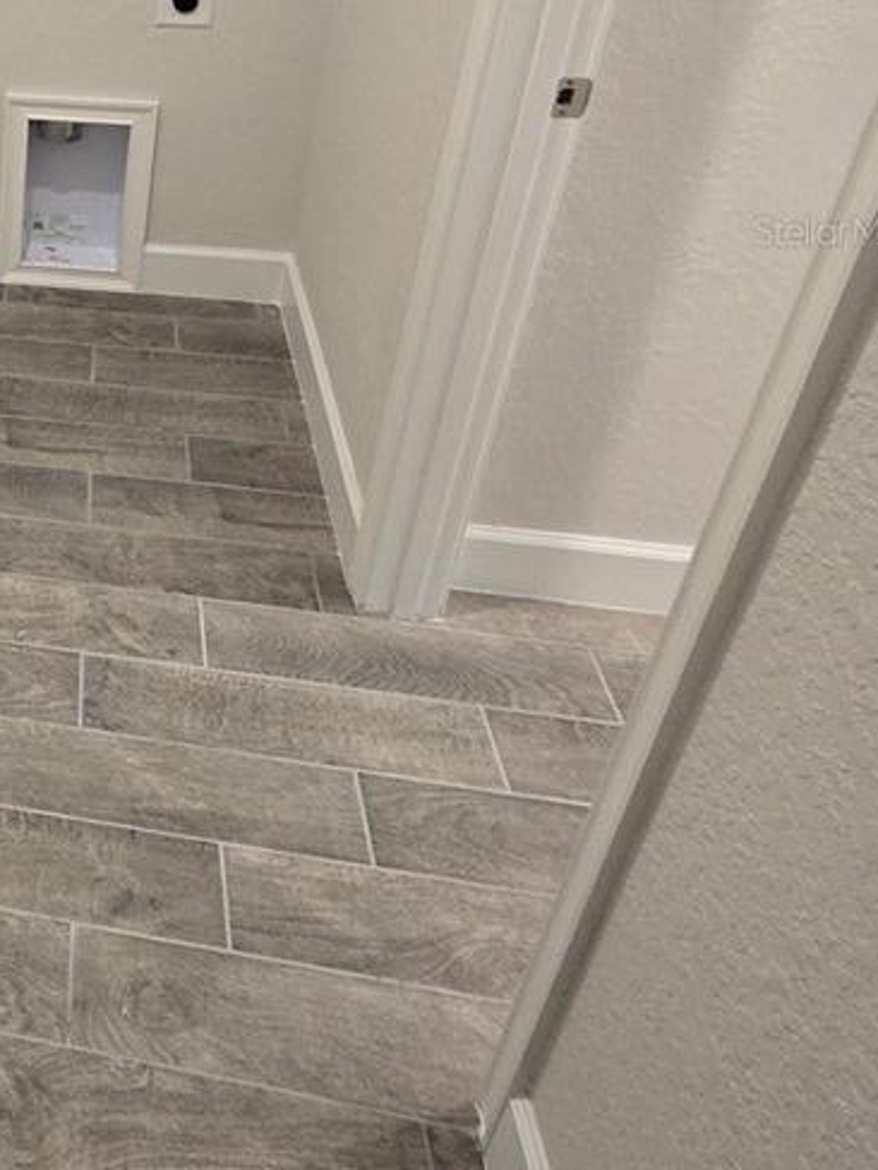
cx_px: -156
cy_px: 230
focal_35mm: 32
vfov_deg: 53.0
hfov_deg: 35.5
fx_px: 1082
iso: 400
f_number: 2.2
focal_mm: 2.2
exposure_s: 1/60
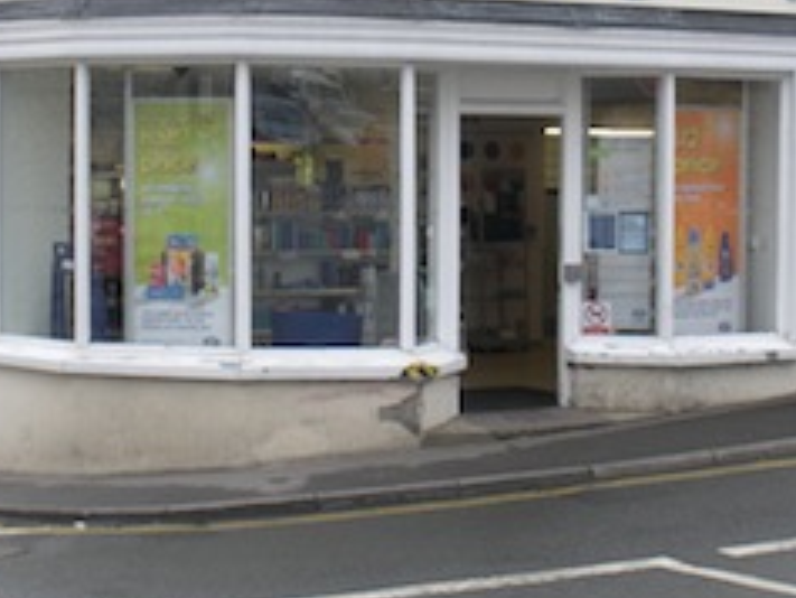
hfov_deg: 21.3
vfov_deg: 16.0
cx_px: 440
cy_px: 156
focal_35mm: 92
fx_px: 2117
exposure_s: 1/96.5
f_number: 4.4
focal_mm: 9.1
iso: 64
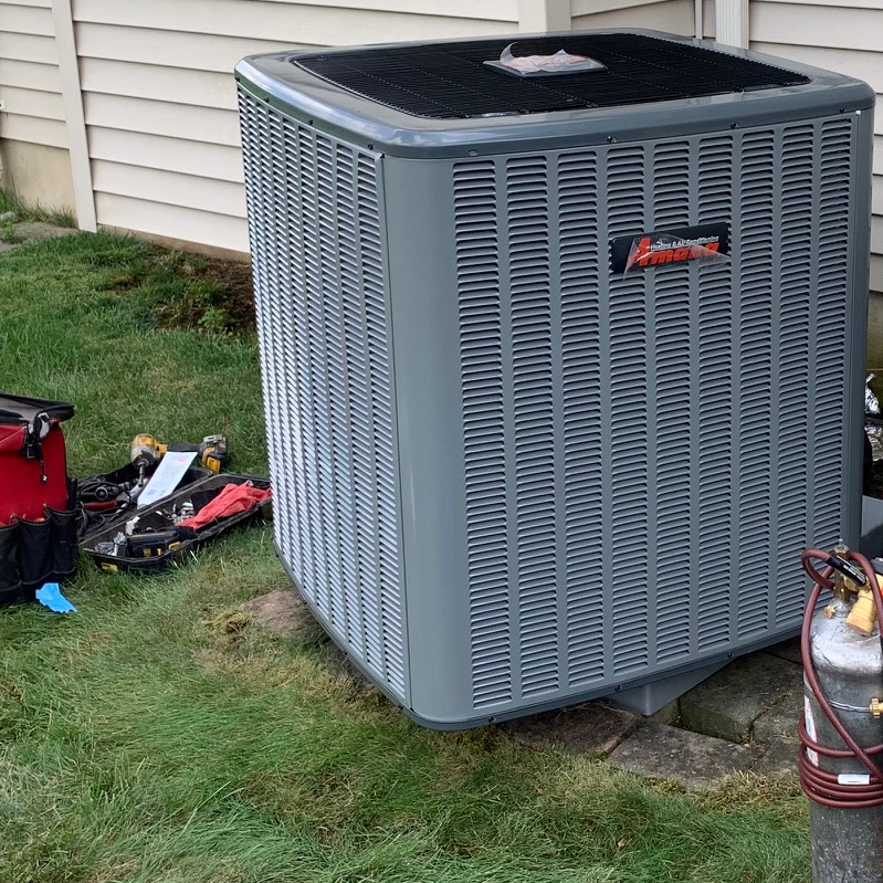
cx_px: 727
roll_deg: +1.3
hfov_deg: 28.8
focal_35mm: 58
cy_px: 320
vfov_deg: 29.4
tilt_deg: -18.9
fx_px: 1674
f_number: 1.8
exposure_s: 1/520
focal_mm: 4.25
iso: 25
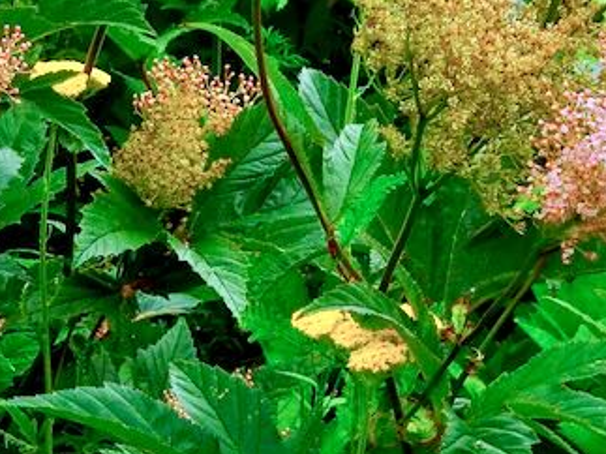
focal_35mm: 187
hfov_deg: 10.6
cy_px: 88
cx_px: 231
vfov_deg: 7.9
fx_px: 3272
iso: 160
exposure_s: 1/236
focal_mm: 10.6
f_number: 4
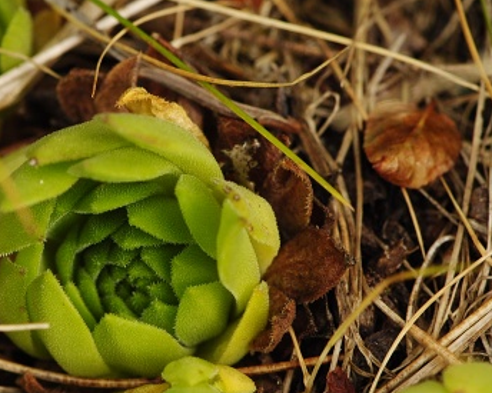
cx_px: 112
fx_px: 4063
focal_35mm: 279
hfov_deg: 6.9
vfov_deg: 5.5
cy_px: 233
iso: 200
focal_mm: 85
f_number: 8
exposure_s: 1/80
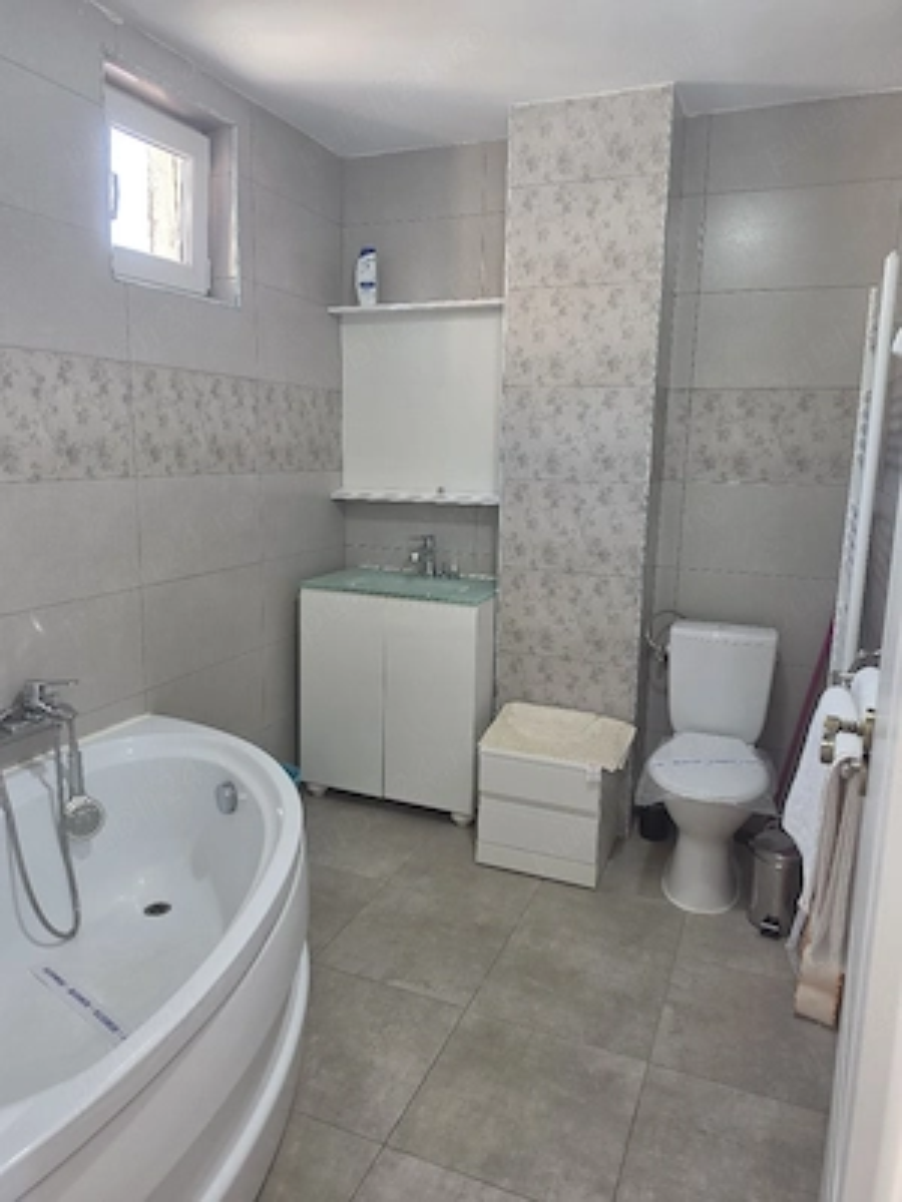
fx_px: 799
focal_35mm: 23
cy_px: 601
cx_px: 451
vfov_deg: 73.9
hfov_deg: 58.9
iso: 125
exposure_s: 1/101
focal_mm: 6.5
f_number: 1.4
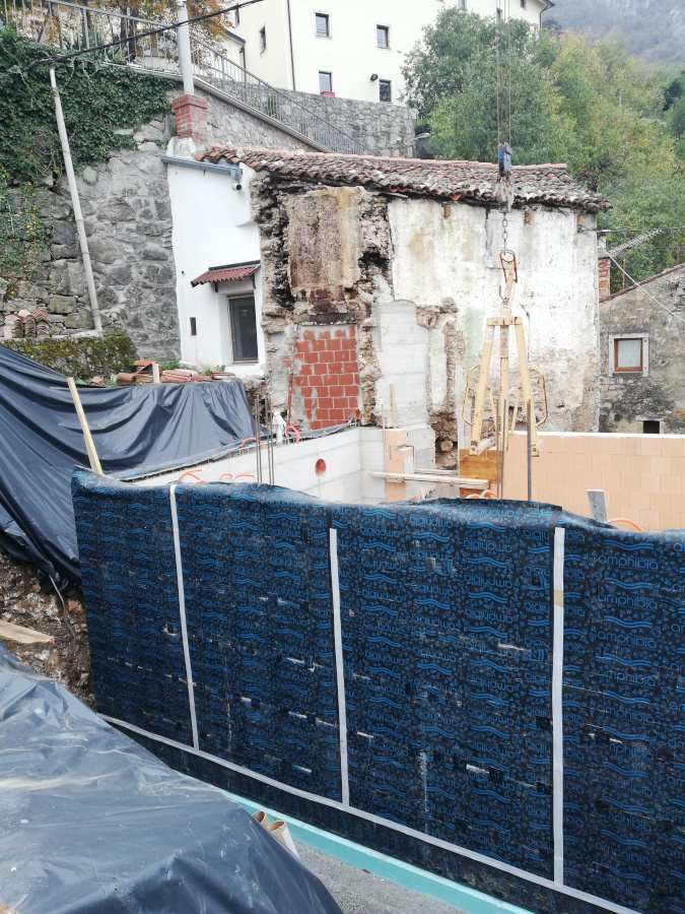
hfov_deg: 51.4
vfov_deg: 65.3
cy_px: 457
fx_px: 712
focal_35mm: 27
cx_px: 342
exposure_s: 1/50
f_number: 2.2
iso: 64
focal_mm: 3.81
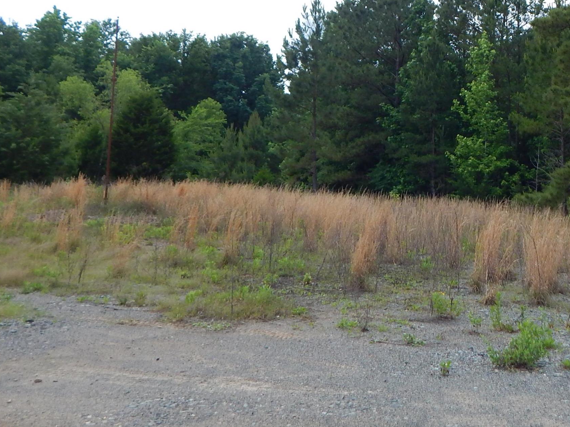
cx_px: 449
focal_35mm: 40
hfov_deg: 44.7
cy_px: 112
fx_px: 659
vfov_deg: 35.2
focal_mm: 4
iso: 125
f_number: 3
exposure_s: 1/800
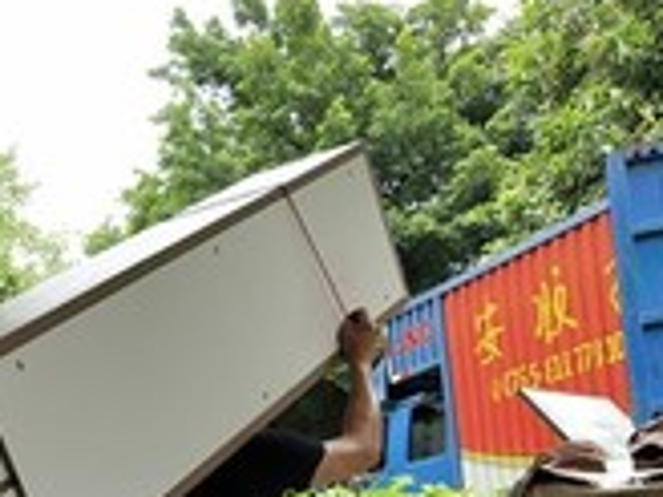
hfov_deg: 26.5
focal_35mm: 73
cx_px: 210
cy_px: 606
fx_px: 1398
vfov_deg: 19.0
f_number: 1.8
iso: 104
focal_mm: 3.95
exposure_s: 1/299
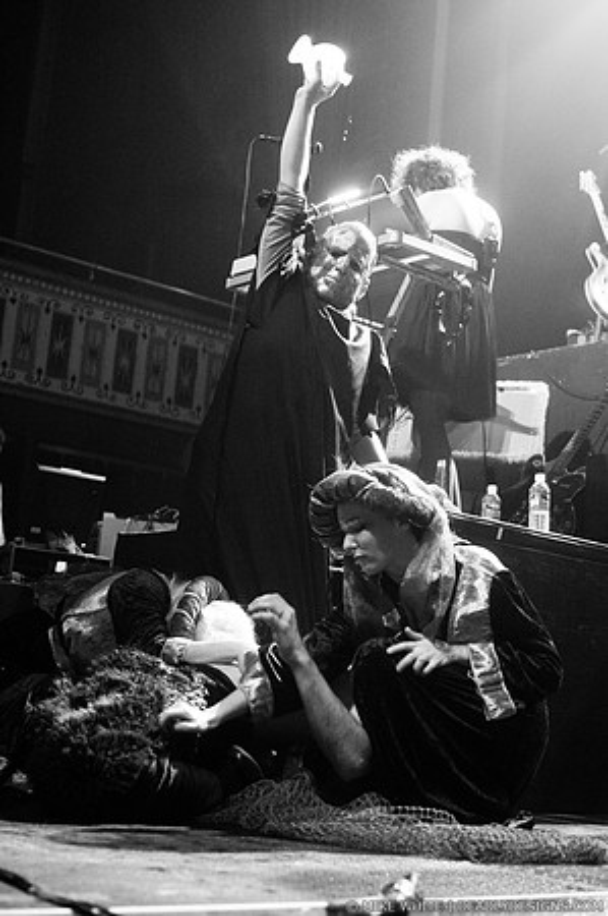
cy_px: 458
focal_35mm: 52
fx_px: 1333
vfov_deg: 37.9
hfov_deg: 25.7
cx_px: 304
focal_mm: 35
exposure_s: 1/200
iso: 640
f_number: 2.8
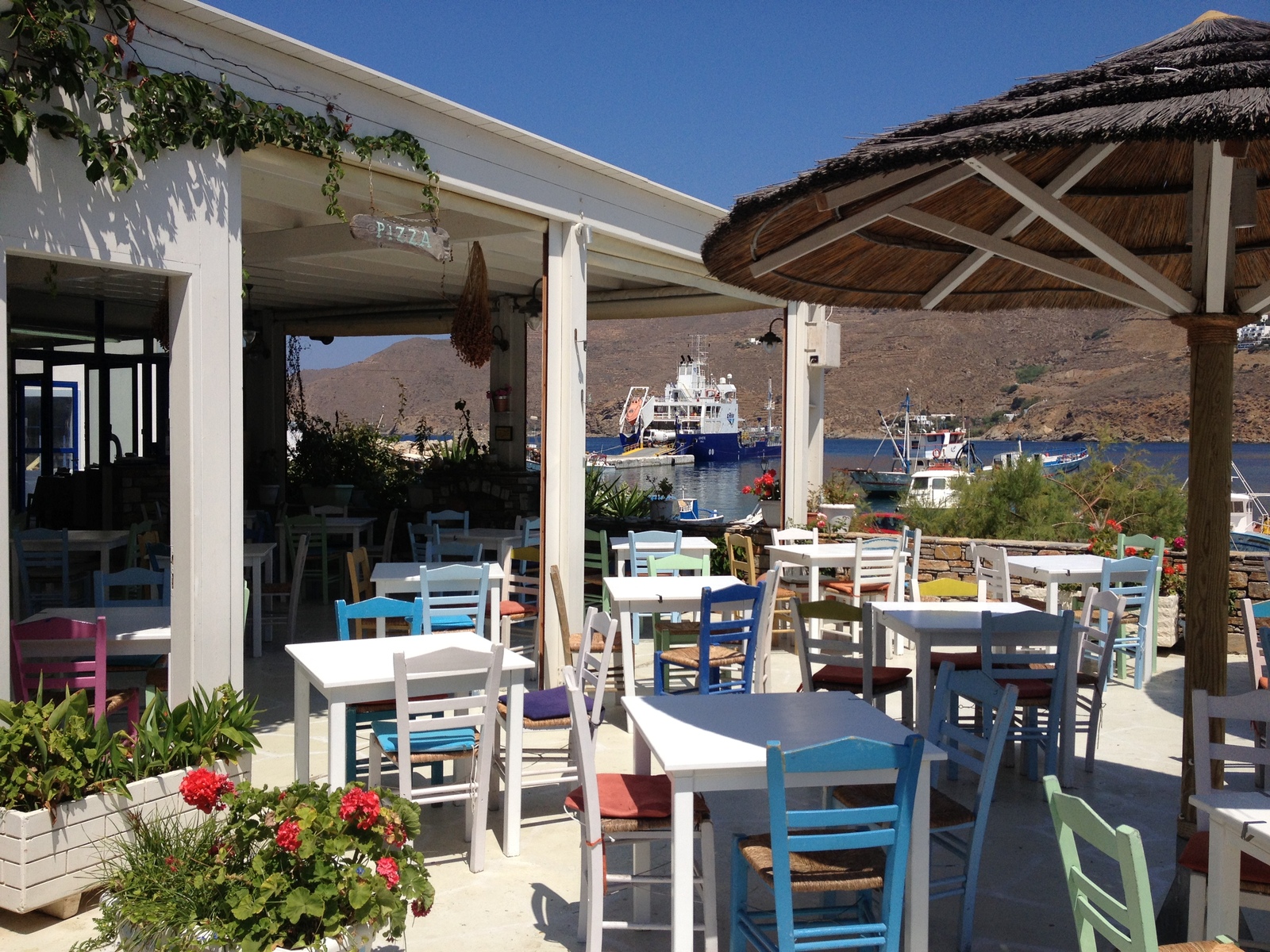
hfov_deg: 52.6
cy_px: 476
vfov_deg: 40.7
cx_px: 635
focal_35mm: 35
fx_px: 1284
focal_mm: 4.28
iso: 50
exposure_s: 1/2907
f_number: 2.4
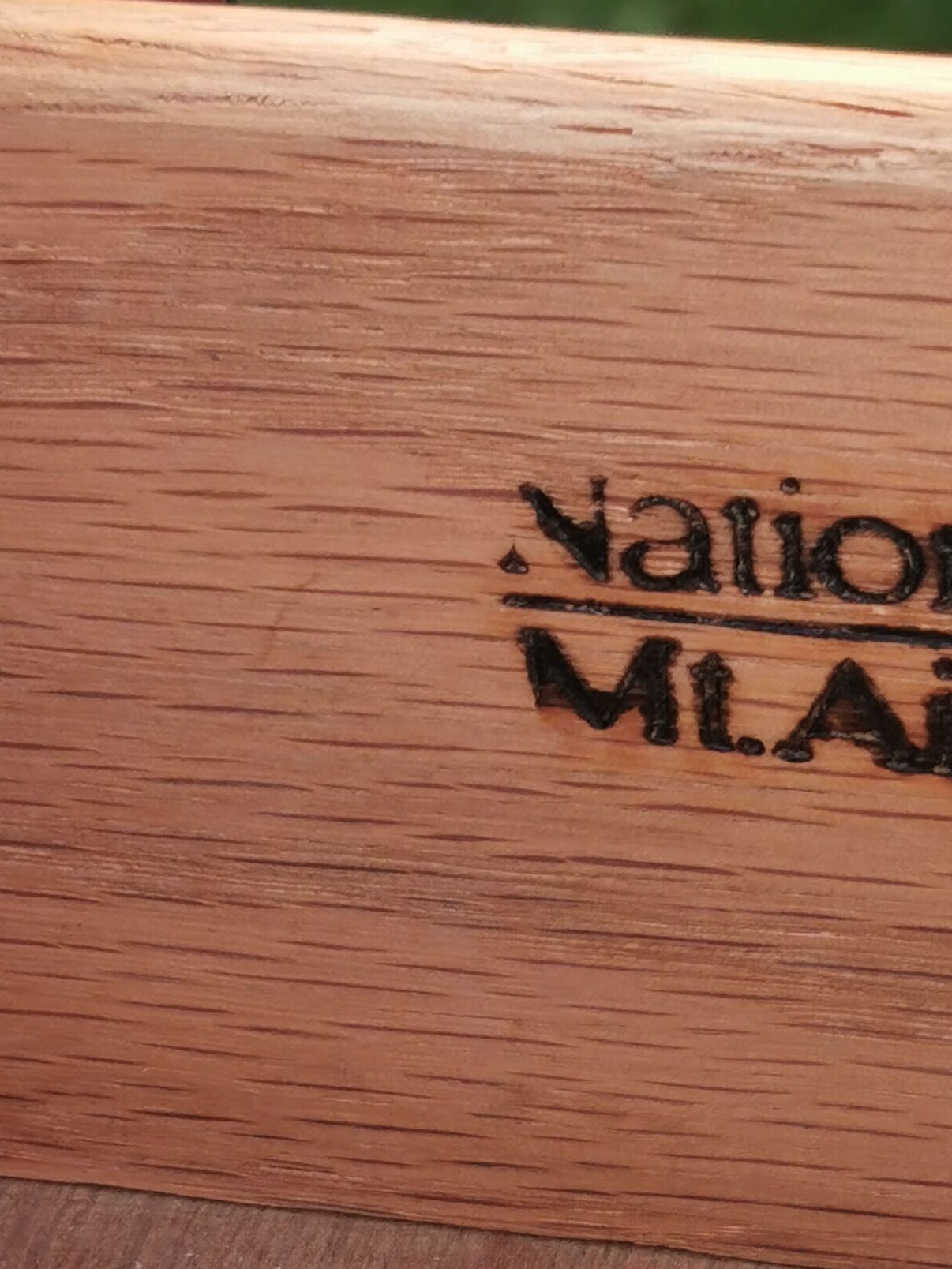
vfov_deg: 12.9
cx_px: 869
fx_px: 5574
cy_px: 1119
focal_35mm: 152
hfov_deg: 9.7
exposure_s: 1/176
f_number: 1.6
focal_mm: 5.56
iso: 50
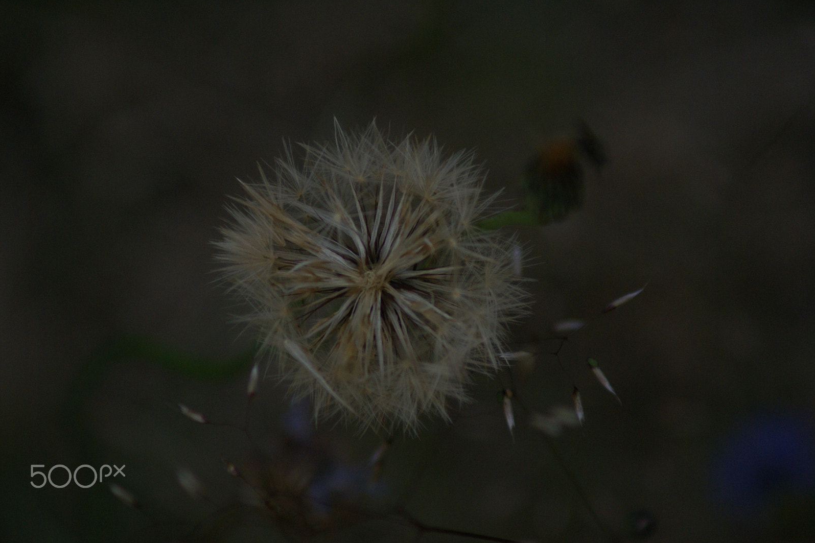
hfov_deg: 4.6
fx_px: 10231
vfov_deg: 3.0
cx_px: 407
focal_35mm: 452
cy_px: 270
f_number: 5.6
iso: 200
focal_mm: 300
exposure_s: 1/250
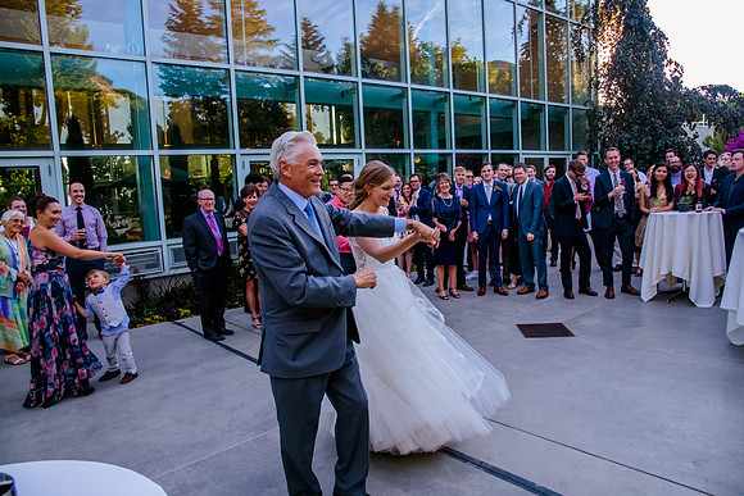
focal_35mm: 24
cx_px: 376
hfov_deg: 72.6
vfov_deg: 52.3
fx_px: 506
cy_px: 248
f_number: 7.1
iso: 3200
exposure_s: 1/320
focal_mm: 24
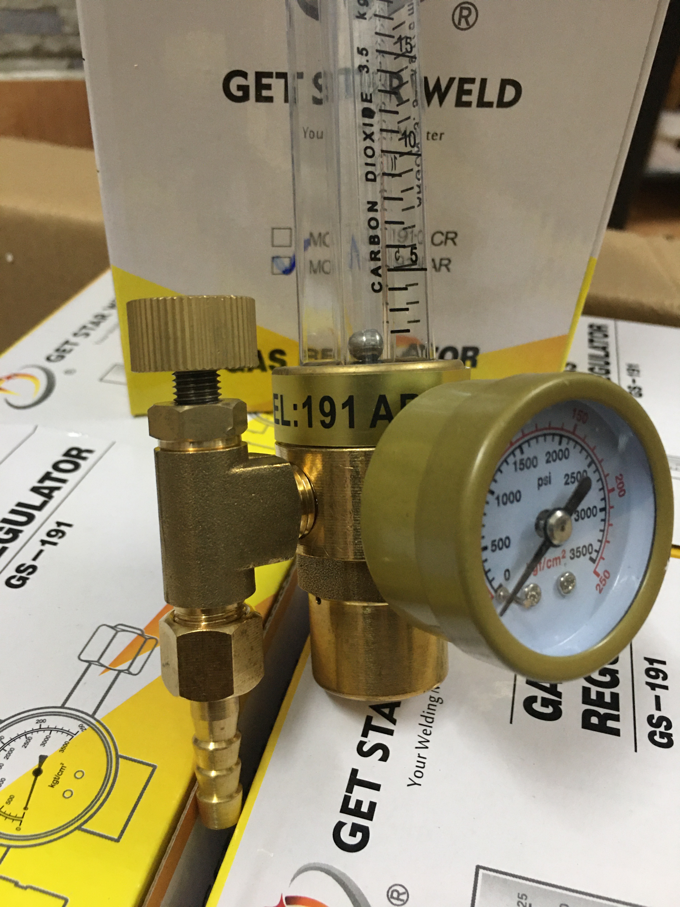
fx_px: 760
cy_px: 454
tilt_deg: -35.5
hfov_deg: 48.2
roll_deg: -3.5
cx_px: 340
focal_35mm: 29
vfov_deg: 61.7
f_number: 2.2
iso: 125
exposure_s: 1/17
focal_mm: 4.15
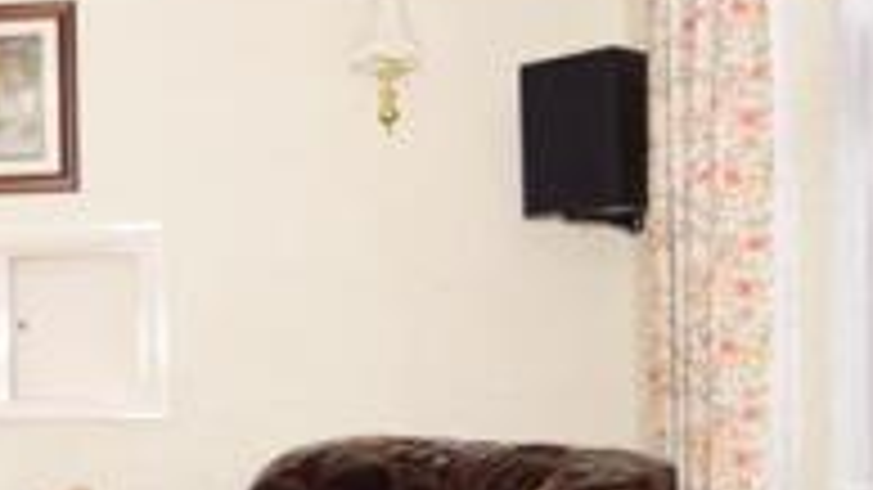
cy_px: 339
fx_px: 1227
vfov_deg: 22.5
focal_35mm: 53
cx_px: -90
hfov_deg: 33.9
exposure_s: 1/100
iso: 200
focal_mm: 10
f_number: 5
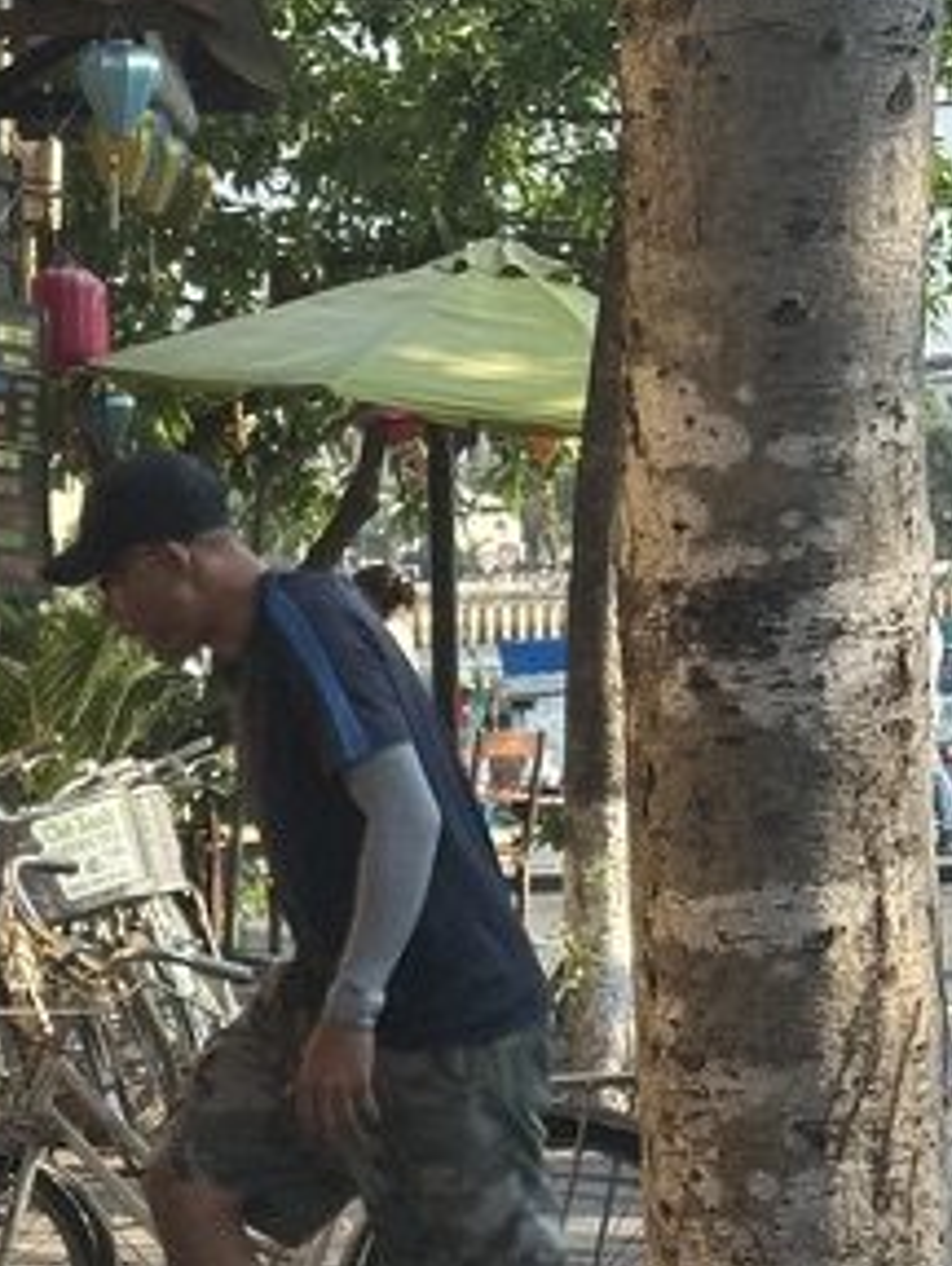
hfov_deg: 8.5
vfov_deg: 11.5
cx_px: -419
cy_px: 1169
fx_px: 6256
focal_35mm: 171
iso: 64
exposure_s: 1/1339
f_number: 1.78
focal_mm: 6.86
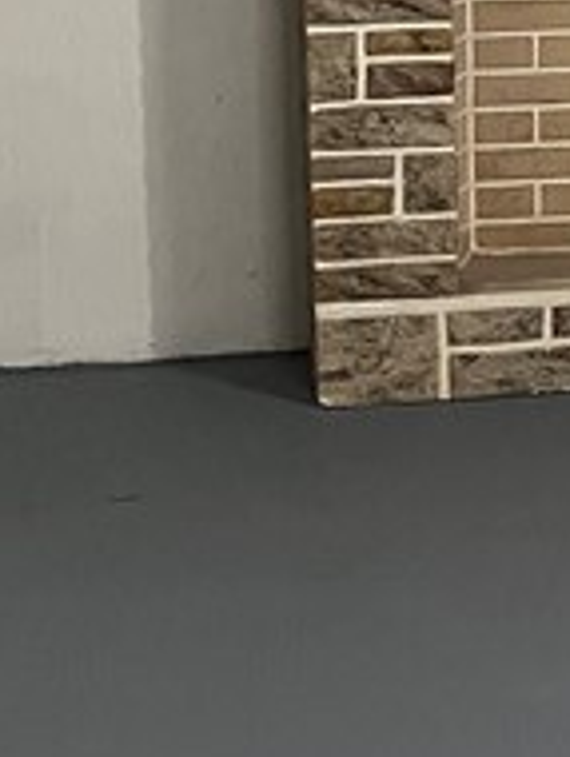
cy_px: -20
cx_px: 1008
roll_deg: +0.6
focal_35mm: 140
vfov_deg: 13.8
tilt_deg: -4.7
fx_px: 3067
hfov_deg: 10.1
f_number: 1.5
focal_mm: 5.7
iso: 500
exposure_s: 1/60
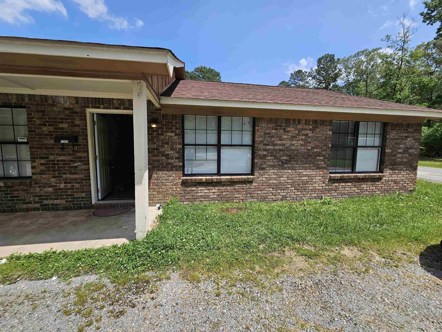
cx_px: 221
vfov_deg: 89.9
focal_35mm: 13
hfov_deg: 106.2
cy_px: 166
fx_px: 166
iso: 50
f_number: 2.2
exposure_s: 1/1780
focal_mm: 2.2
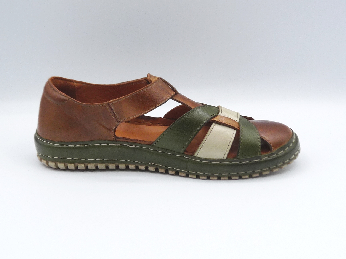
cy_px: 130
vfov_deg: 29.1
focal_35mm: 50
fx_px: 500
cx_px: 173
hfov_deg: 38.2
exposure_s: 1/200
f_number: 4.5
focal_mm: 5
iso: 100
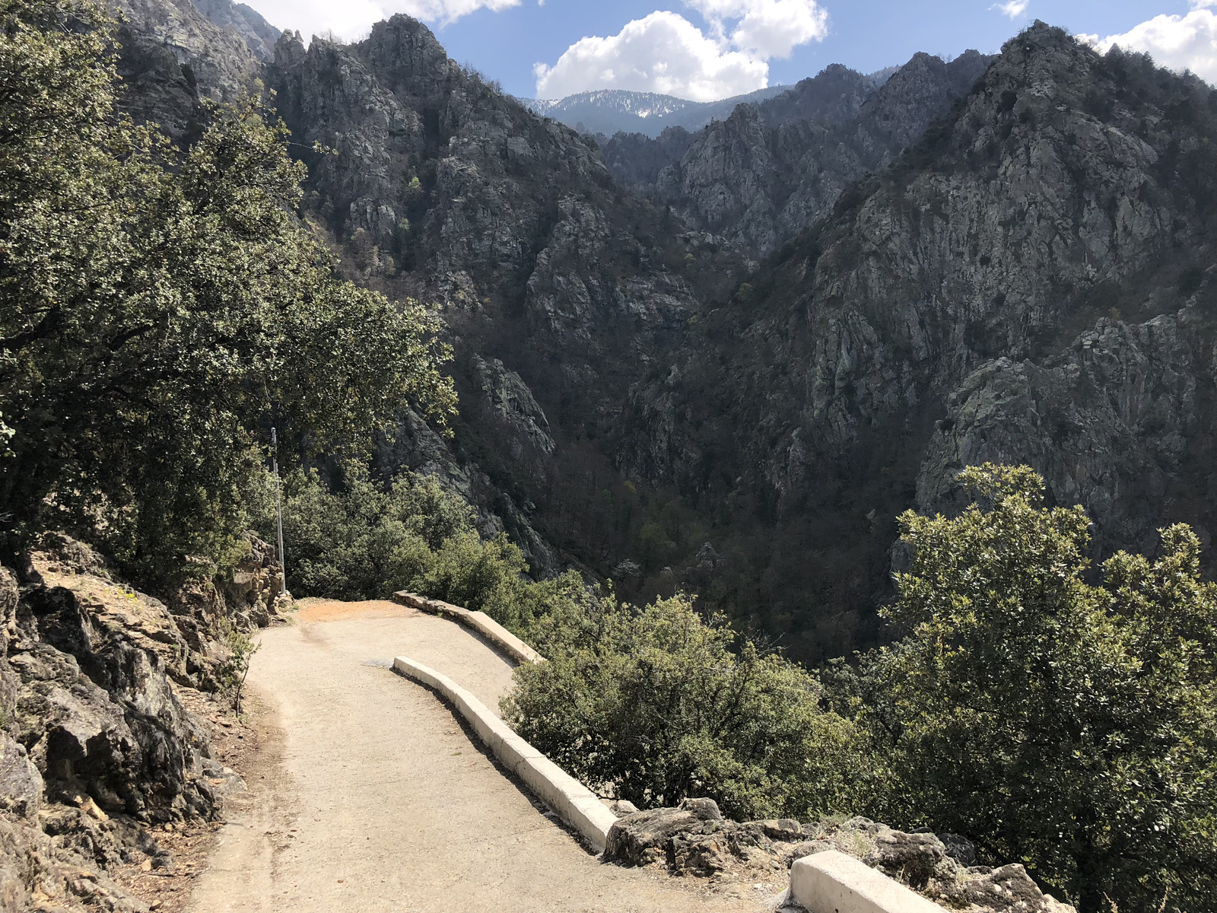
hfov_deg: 63.4
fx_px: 984
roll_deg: +1.6
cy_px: 456
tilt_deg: -4.3
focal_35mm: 28
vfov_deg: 49.7
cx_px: 608
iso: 20
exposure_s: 1/2825
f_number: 1.8
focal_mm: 4
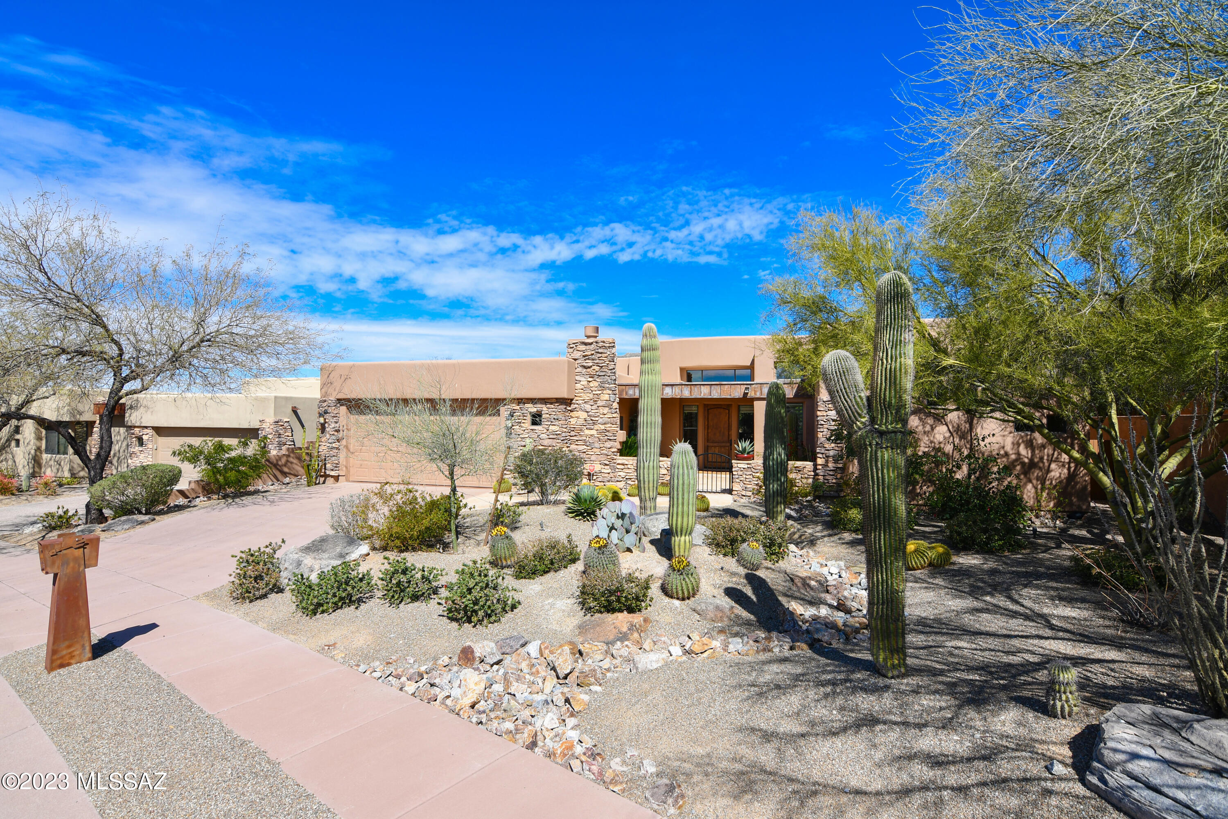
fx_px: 546
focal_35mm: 16
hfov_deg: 96.7
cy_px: 410
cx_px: 614
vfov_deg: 73.7
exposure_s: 1/320
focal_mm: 11
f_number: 9
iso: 100
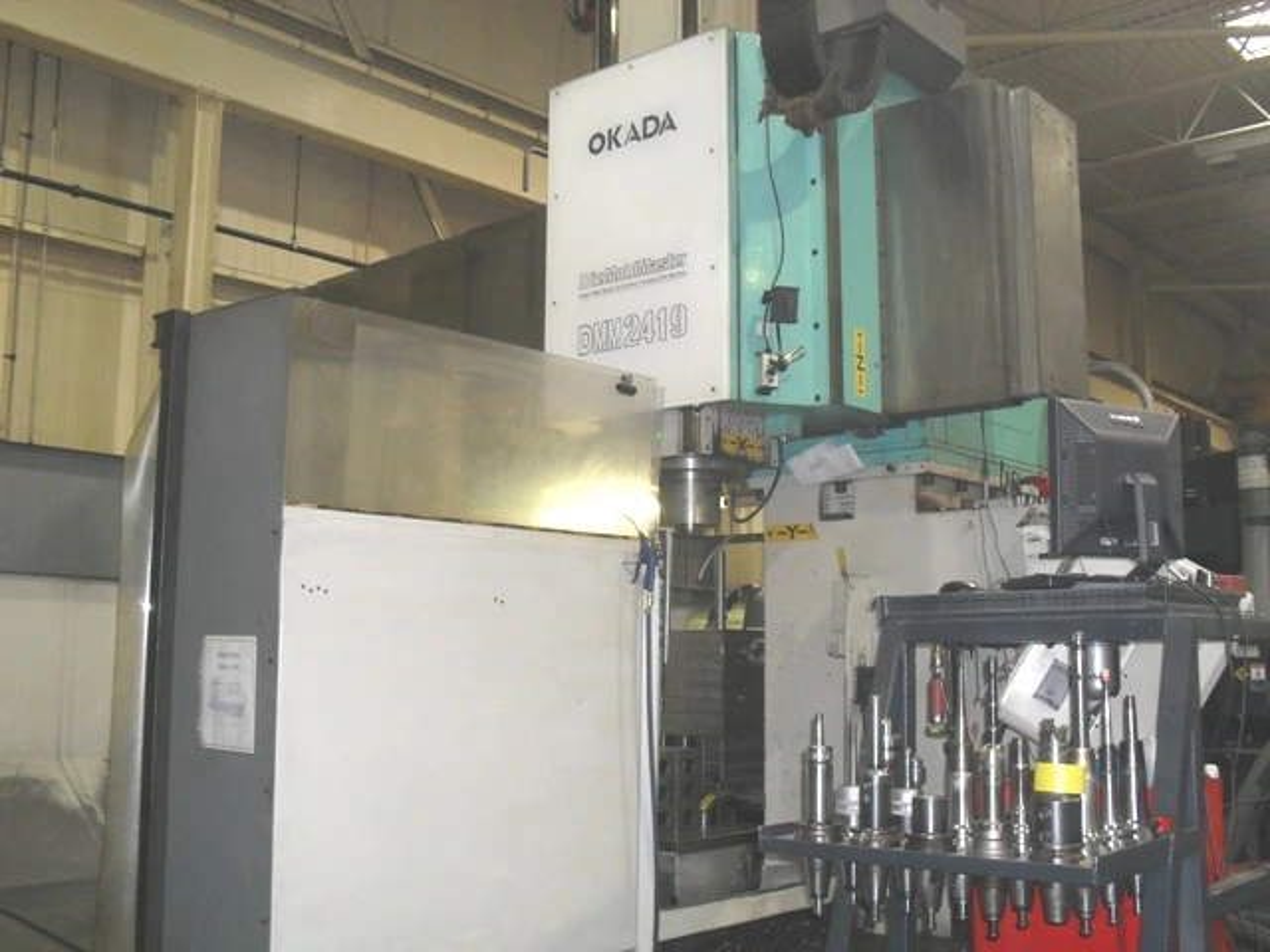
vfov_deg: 40.7
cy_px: 476
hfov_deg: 52.6
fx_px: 1284
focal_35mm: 35
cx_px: 635
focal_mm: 6.3
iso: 200
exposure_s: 1/45
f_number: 3.2
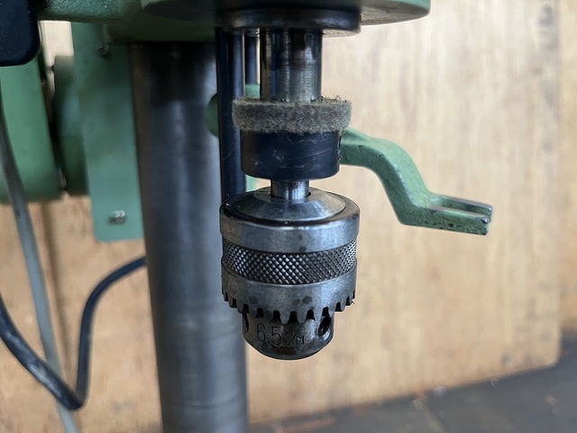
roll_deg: +0.4
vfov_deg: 53.1
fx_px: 433
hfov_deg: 67.3
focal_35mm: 26
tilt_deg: -18.0
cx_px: 288
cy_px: 216
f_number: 1.6
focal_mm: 5.1
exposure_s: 1/60
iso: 200
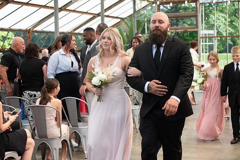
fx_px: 467
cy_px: 80
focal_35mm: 70
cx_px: 120
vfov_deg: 19.5
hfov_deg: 28.8
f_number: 5.6
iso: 160
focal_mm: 70
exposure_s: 1/200
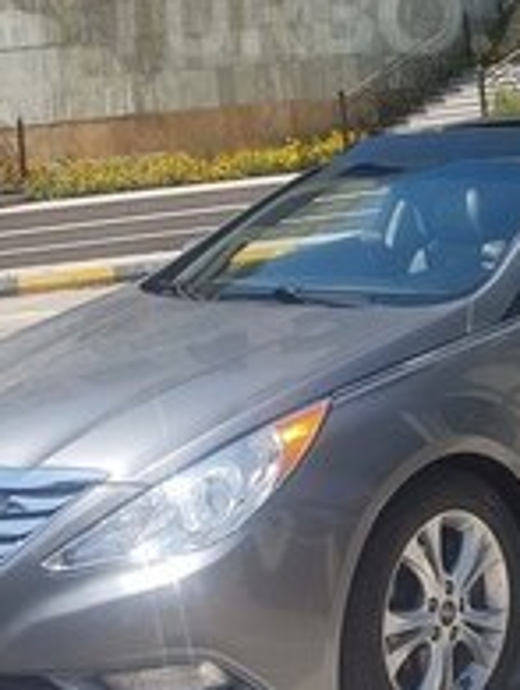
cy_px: 14
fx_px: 1318
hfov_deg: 22.2
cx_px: 368
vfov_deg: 27.8
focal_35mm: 66
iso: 40
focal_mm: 4.2
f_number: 1.7
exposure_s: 1/1552
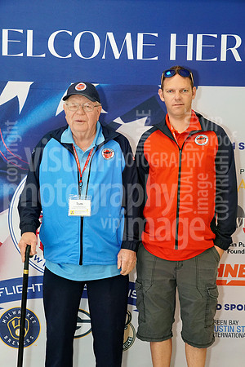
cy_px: 184
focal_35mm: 66
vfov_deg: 30.5
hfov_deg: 20.6
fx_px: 674
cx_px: 122
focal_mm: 44
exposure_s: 1/100
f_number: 8
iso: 1600
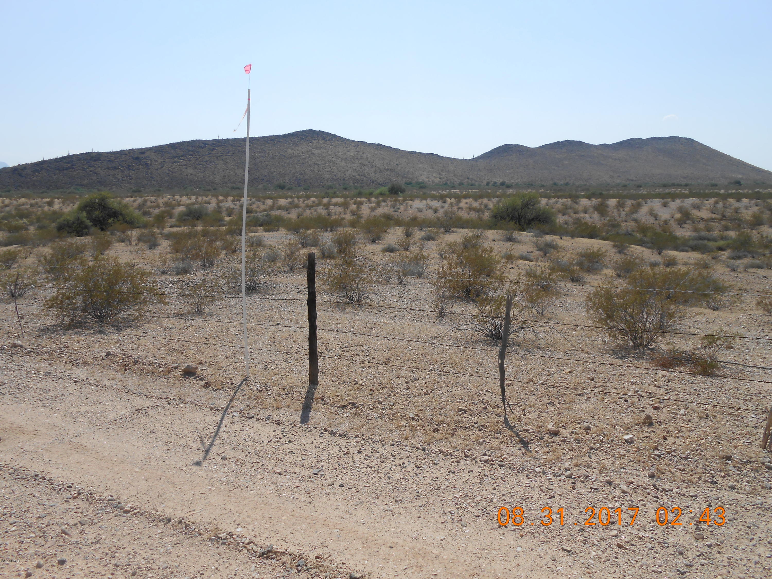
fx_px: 580
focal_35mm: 26
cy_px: 290
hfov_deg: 67.3
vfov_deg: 53.1
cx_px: 386
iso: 80
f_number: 3.5
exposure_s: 1/1250
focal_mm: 4.6
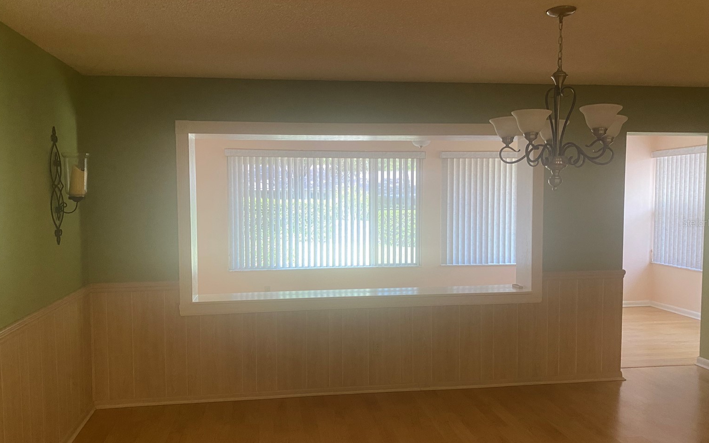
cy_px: 222
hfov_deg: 64.6
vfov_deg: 43.1
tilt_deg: -4.0
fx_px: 560
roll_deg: +0.8
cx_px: 353
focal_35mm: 29
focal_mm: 4.25
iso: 160
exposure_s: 1/60
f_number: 1.8
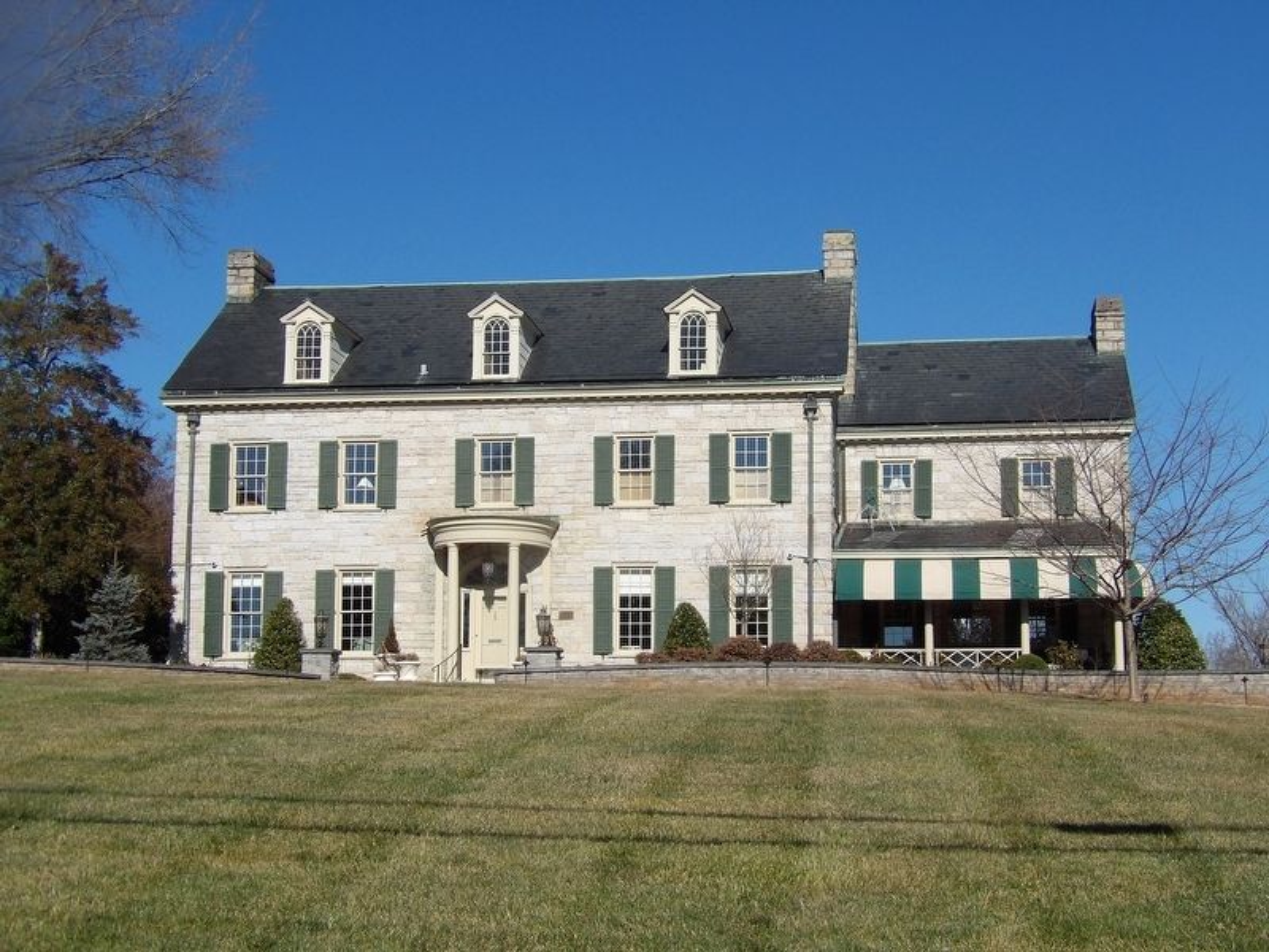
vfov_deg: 27.5
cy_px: 476
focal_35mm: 53
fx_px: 1943
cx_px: 634
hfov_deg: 36.2
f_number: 3.9
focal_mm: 9.5
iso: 100
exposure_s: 1/962
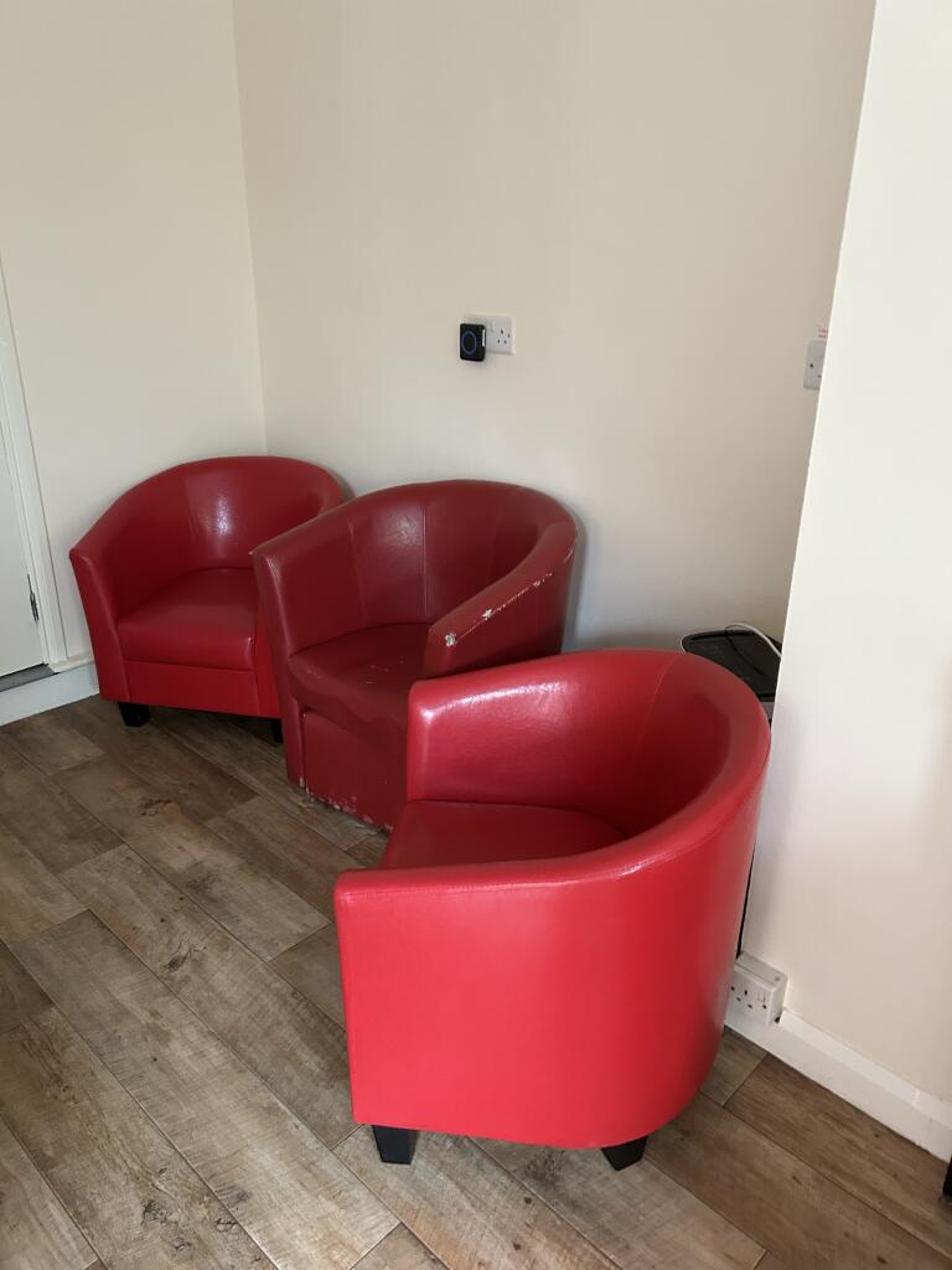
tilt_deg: -20.7
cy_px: 635
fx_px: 953
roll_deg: -1.0
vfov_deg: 67.3
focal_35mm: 26
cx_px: 476
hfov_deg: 53.1
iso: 320
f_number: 1.5
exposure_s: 1/60
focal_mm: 5.7
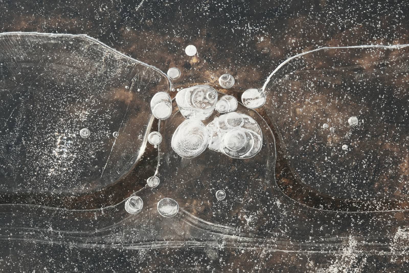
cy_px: 136
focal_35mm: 91
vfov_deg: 15.0
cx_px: 204
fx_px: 1034
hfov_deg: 22.4
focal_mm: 60.8
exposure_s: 1/180
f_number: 8
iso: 640
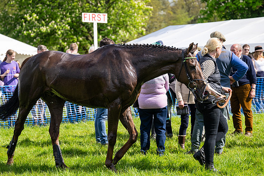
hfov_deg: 20.6
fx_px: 726
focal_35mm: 99
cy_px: 88
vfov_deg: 13.8
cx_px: 132
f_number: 4
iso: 200
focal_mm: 98
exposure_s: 1/1600
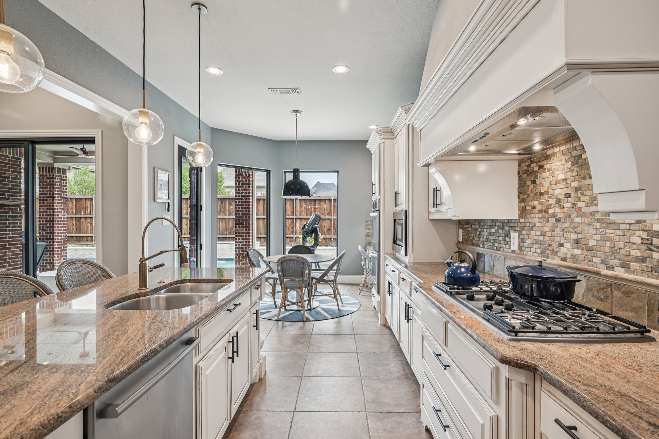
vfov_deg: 68.9
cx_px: 330
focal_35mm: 18
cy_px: 220
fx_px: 320
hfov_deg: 91.6
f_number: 8
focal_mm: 17.5
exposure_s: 1/40
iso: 400
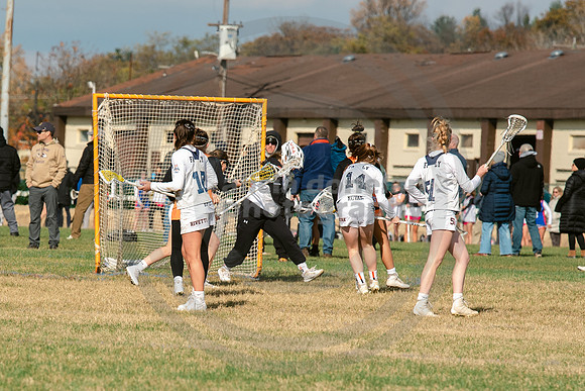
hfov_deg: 4.6
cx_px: 151
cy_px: 308
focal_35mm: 451
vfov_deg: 3.1
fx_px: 7328
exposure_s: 1/2000
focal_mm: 200
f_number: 5.6
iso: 250
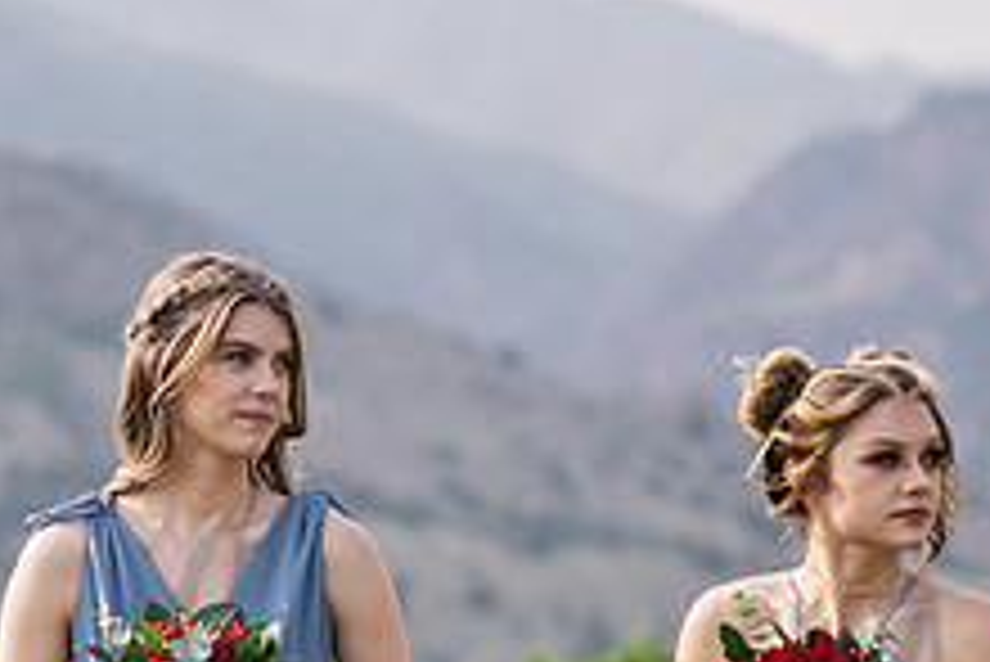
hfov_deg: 9.1
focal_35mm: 224
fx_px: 6164
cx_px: -9
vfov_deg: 6.1
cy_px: 718
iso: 160
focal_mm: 85
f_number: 2.2
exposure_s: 1/2000
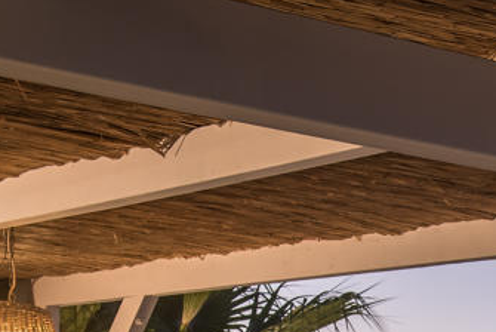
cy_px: 617
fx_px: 1999
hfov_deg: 13.8
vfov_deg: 9.0
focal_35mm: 145
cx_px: 552
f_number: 5.6
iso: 250
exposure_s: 1/10
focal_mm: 38
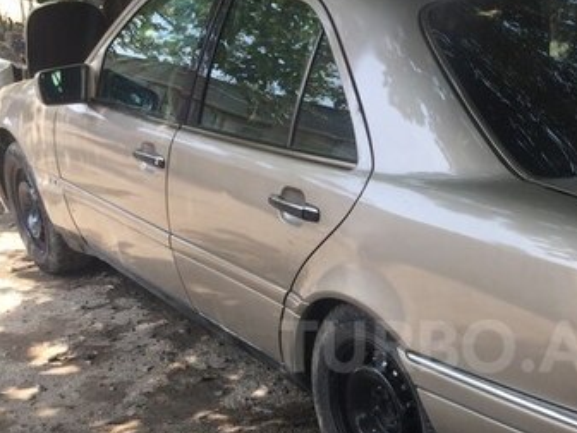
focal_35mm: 57
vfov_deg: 25.2
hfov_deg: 32.9
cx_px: 455
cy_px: 346
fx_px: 950
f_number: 2.2
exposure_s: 1/255
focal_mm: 4.15
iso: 32
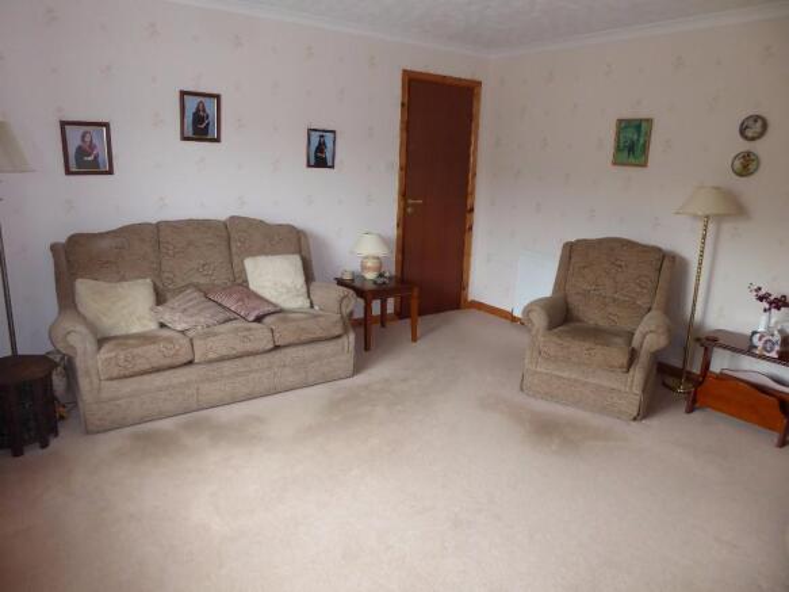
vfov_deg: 54.9
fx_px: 570
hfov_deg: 69.4
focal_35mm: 25
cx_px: 394
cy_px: 296
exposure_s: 1/60
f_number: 3.3
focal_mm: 4.3
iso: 320
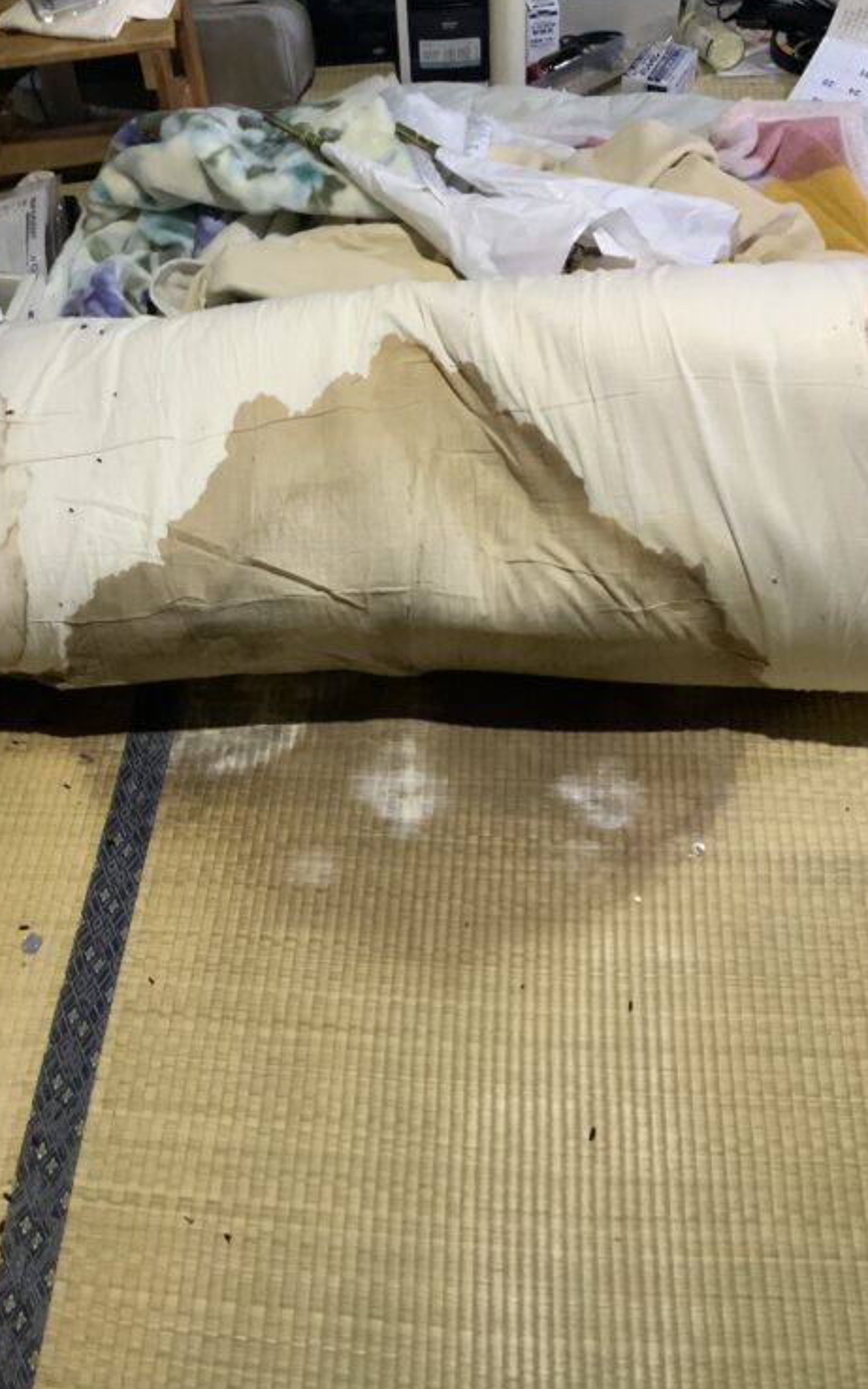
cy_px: 553
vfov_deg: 49.0
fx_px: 1515
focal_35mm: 40
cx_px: 328
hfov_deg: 31.8
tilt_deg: -46.7
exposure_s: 1/49
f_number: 1.8
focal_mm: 3
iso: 250
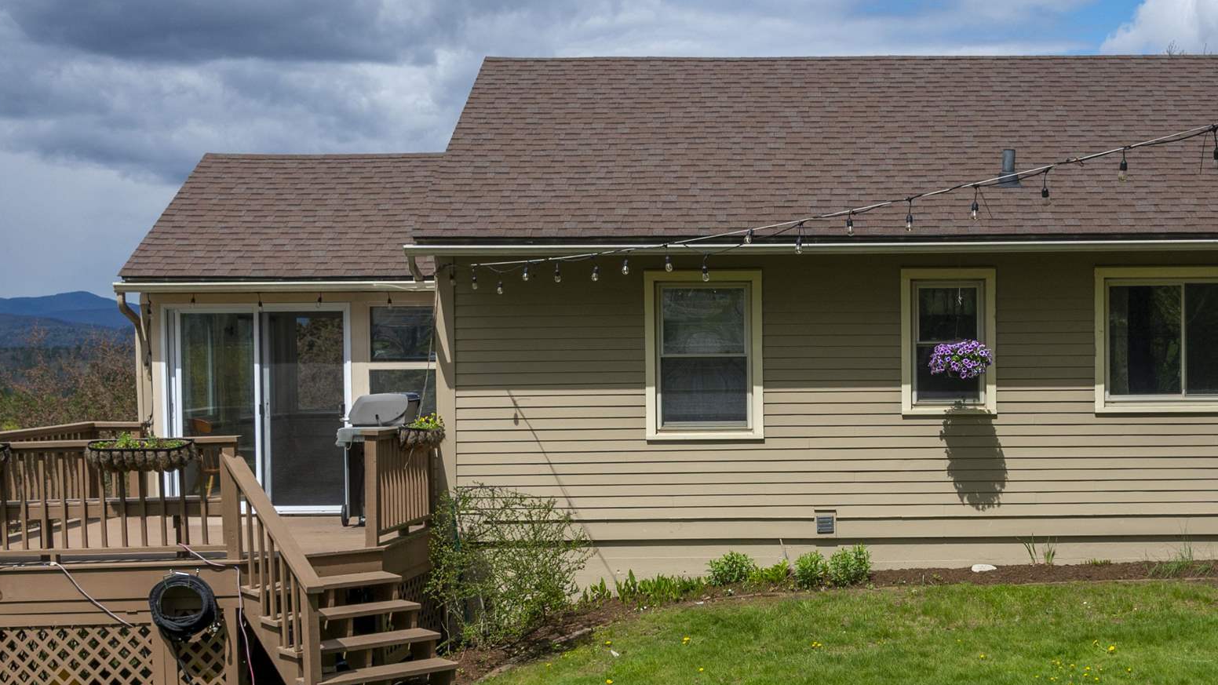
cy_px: 424
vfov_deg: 20.7
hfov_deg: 35.7
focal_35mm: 58
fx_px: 1873
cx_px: 816
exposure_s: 1/1000
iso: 200
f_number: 8
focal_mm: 28
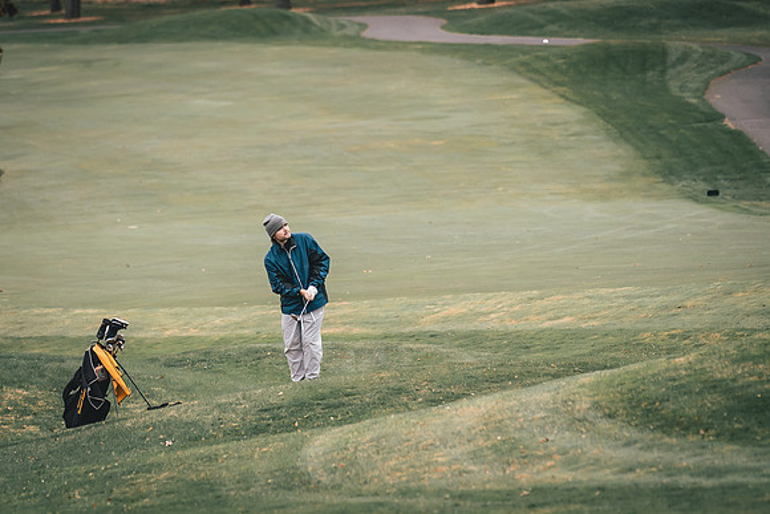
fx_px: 6176
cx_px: 304
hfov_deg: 7.1
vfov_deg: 4.8
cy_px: 298
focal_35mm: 289
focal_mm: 150
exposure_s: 1/3200
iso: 640
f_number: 2.8
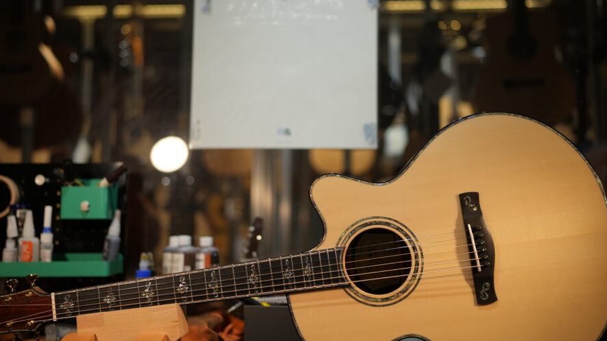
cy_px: 165
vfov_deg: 28.4
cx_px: 295
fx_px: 676
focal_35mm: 42
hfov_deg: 48.3
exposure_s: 1/250
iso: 100
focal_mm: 35
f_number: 1.4
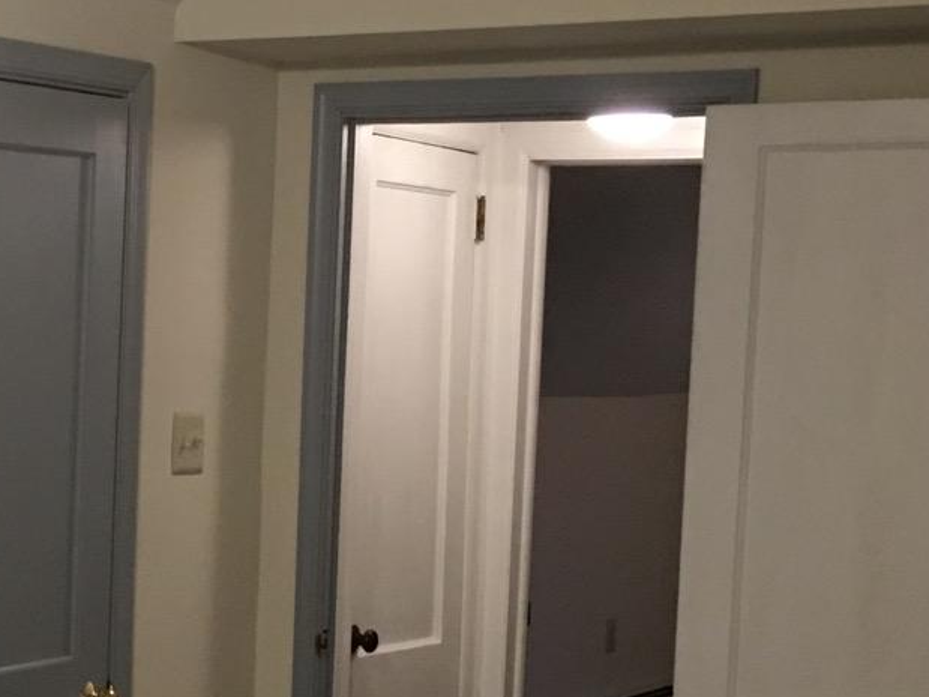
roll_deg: -2.6
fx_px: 2576
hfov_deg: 20.0
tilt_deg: -3.9
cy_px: 563
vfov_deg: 15.3
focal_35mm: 96
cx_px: 54
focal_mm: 4.15
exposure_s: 1/10
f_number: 2.2
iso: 80
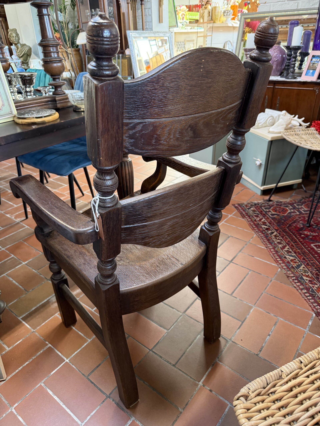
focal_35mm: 24
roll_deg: +1.6
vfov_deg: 71.6
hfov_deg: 56.8
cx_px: 160
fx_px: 296
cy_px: 213
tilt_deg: -29.4
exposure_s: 1/50
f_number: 1.78
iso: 250
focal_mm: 6.76
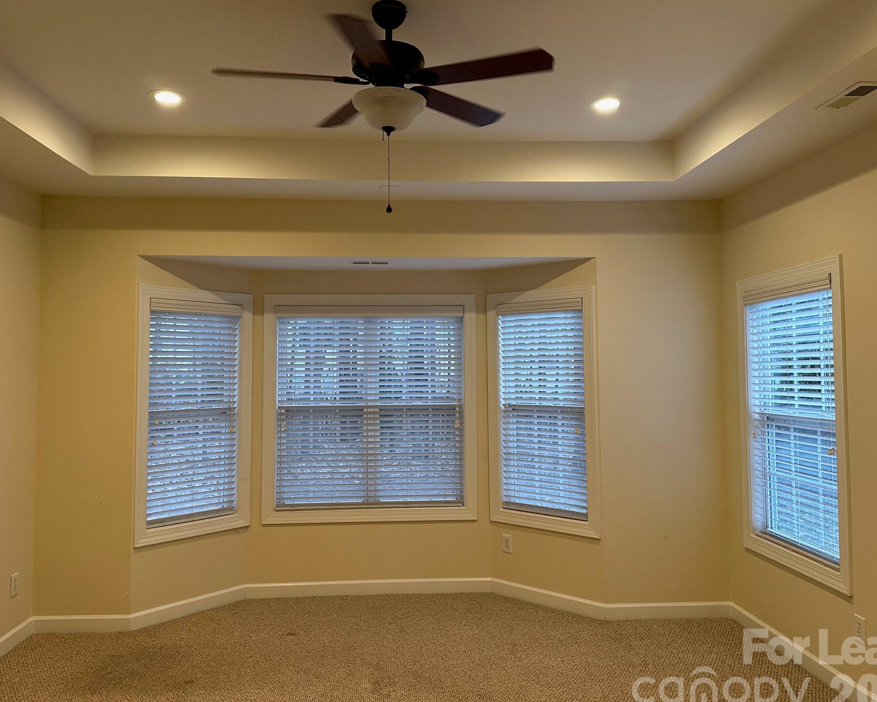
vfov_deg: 51.5
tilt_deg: +2.4
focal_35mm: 28
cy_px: 336
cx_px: 416
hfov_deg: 62.2
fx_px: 727
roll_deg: +0.2
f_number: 1.78
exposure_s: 1/60
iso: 125
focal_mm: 6.86
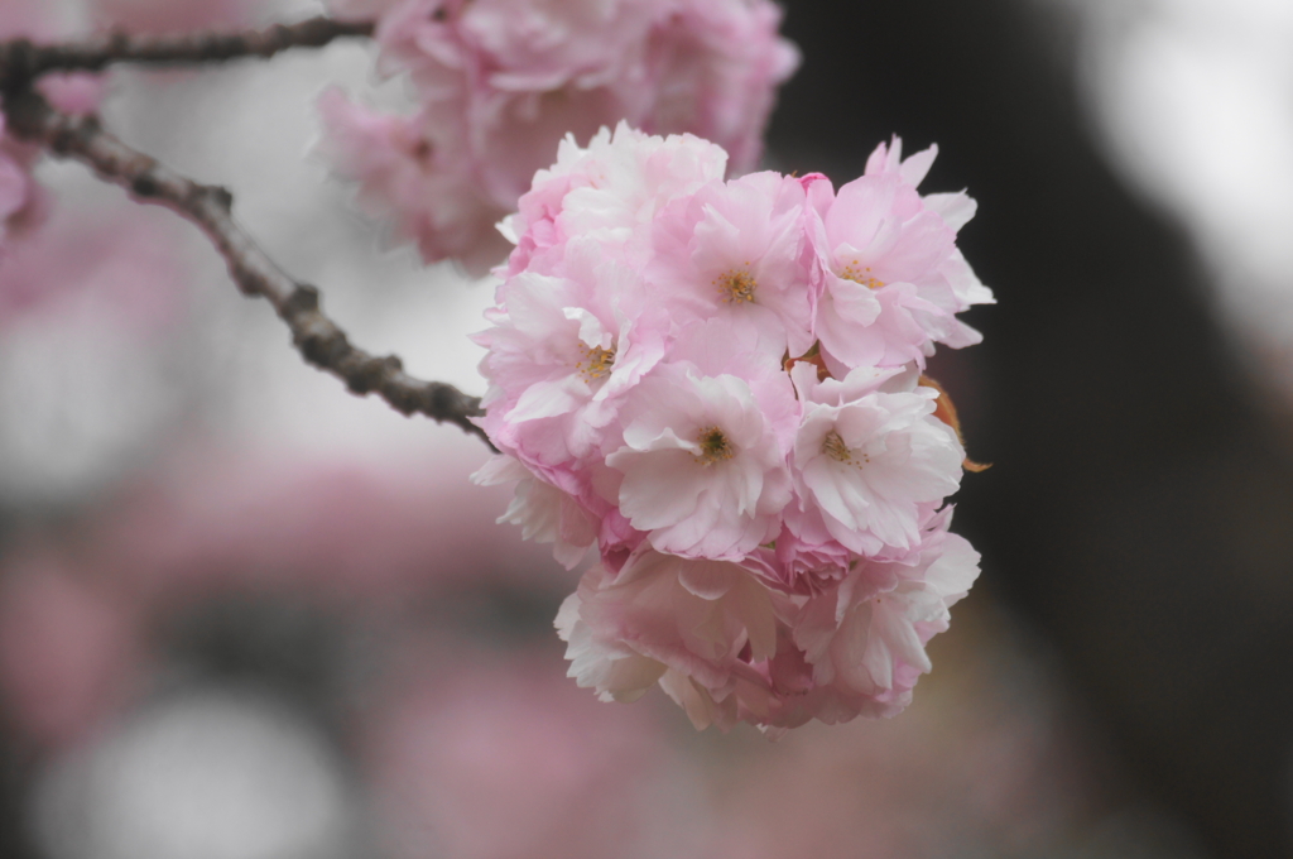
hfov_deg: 4.6
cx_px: 646
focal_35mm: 450
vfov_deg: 3.0
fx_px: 16142
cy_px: 430
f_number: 5.6
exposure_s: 1/500
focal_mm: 300
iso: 200
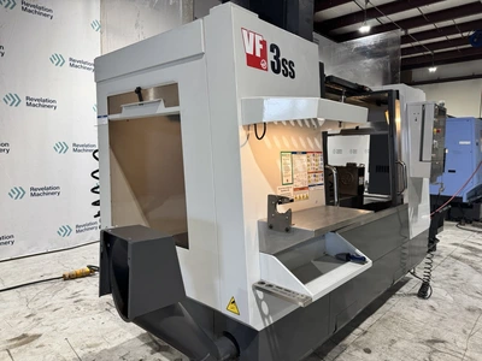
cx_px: 241
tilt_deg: -5.8
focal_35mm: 24
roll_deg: +0.0
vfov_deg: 56.8
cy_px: 180
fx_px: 334
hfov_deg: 71.6
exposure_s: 1/120
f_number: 1.78
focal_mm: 6.76
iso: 125
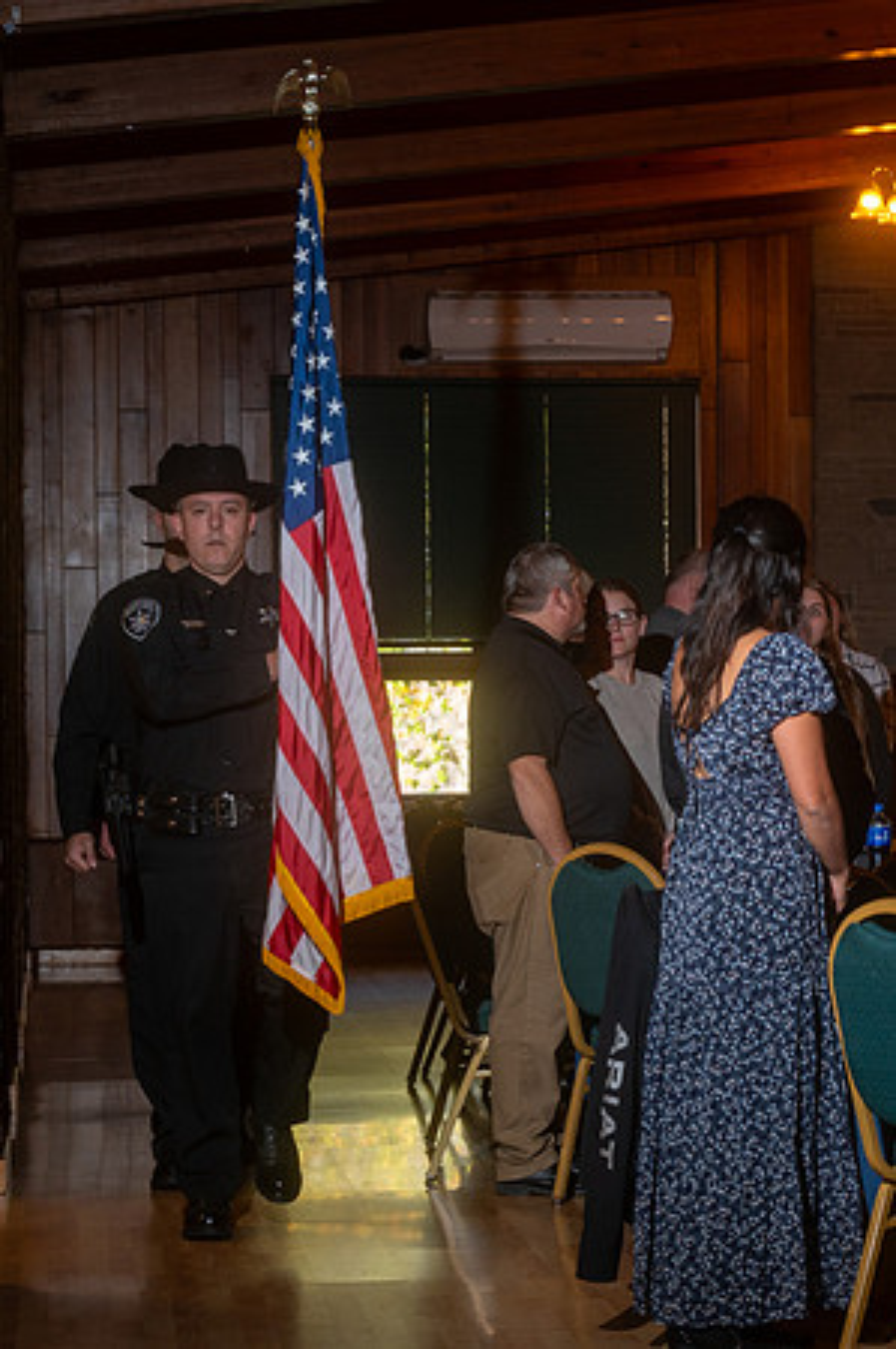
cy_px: 756
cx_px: 816
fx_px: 4407
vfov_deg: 17.4
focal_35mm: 118
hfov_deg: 11.5
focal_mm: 70
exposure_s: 1/200
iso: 500
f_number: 4
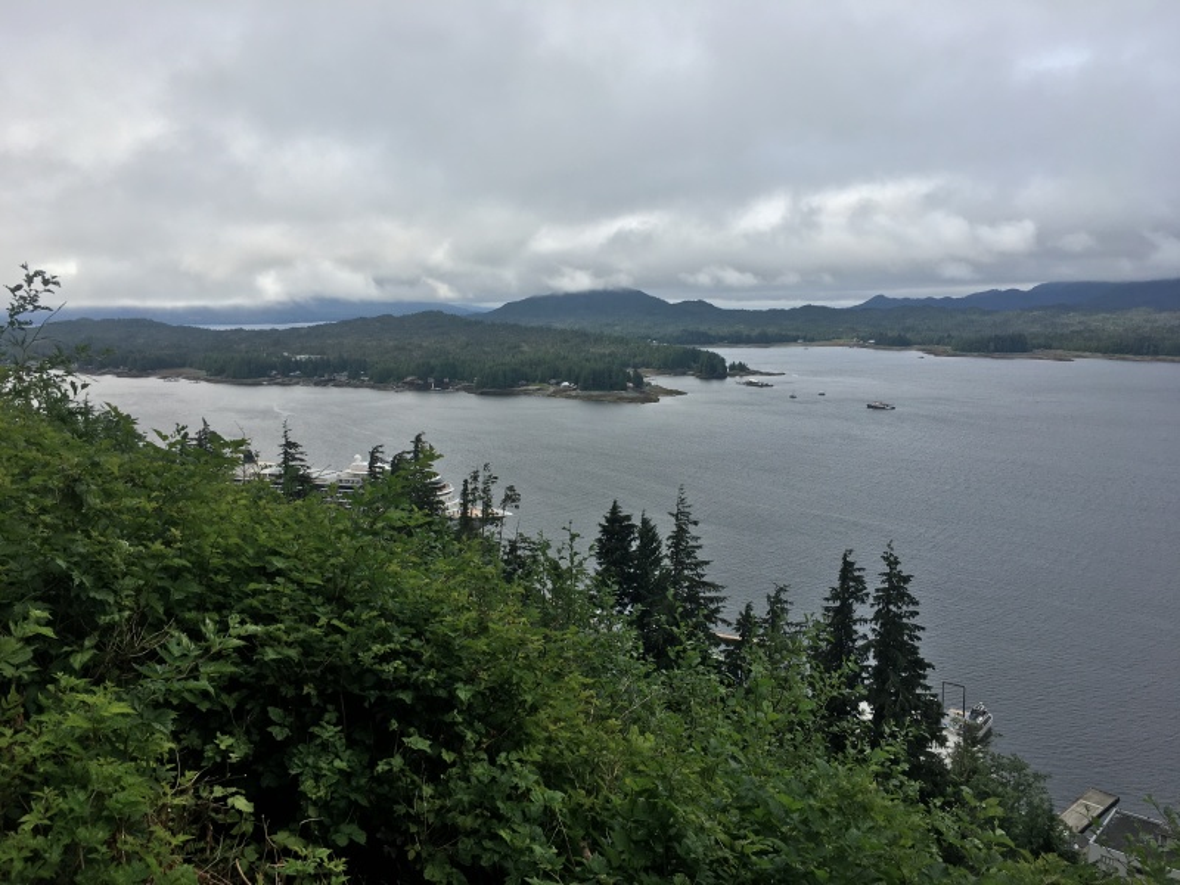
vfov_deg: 48.2
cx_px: 590
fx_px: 989
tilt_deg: -7.7
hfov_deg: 61.7
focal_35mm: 29
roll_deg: +1.4
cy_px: 442
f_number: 2.2
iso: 25
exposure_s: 1/1374
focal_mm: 4.15
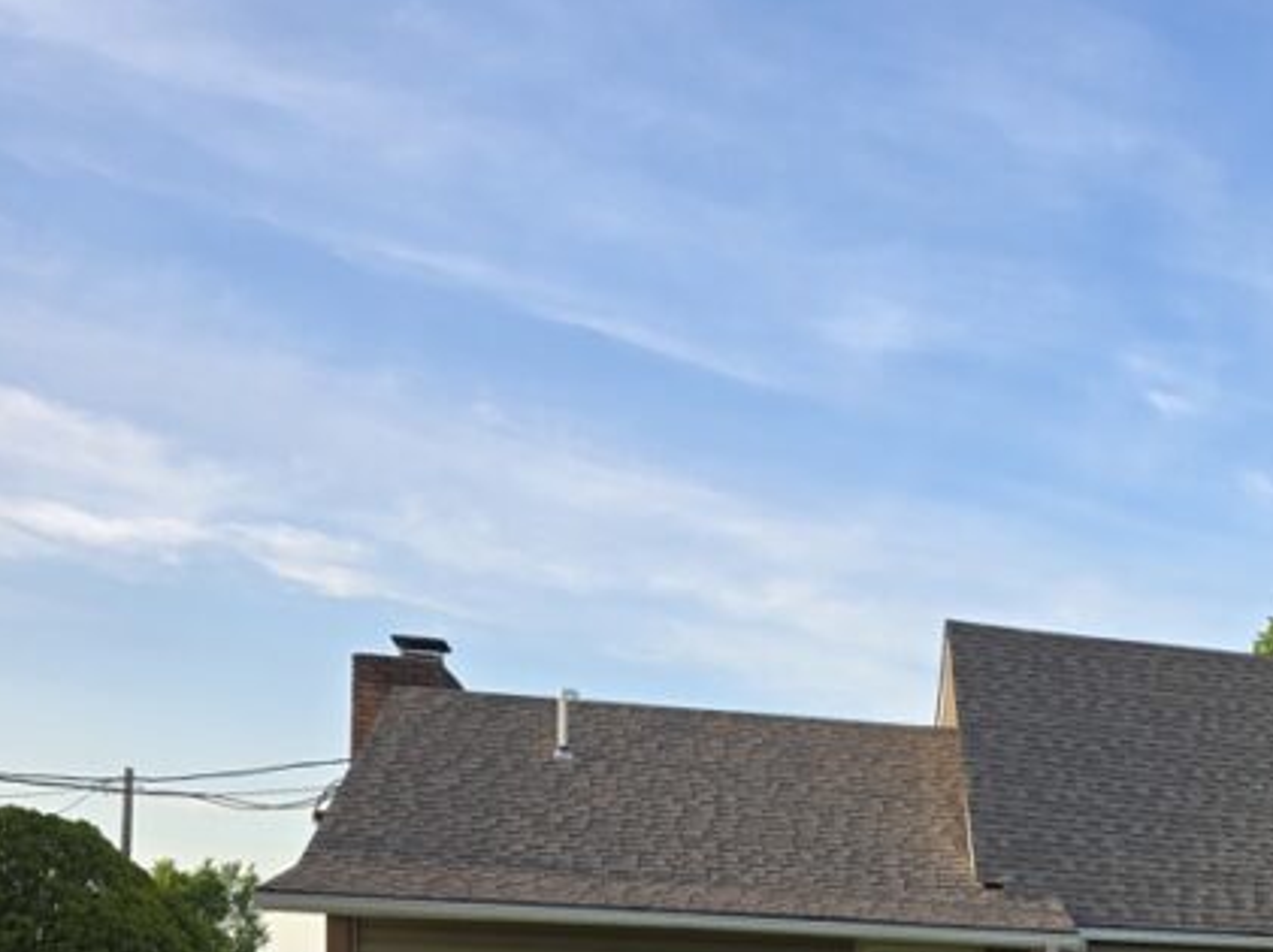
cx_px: 1536
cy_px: 1097
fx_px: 2058
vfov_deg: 24.0
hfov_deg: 29.5
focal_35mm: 56
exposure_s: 1/212
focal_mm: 6.3
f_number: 1.7
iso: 12
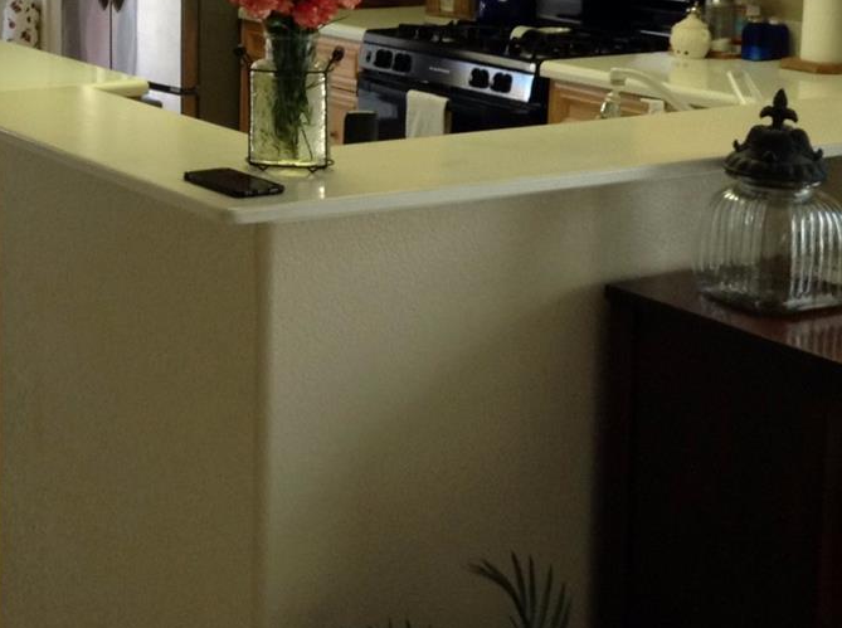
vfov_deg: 19.4
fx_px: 1796
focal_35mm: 74
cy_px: 50
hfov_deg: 25.8
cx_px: 135
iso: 64
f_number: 2.4
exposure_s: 1/25
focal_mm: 3.3
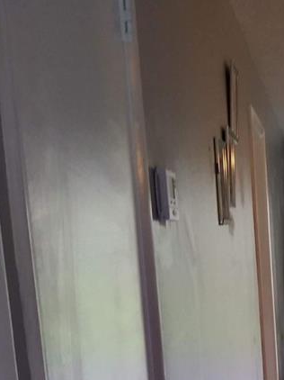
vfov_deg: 24.5
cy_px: 424
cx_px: 382
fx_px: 810
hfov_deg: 18.3
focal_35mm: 74
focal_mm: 3.52
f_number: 2.2
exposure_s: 1/30
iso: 100
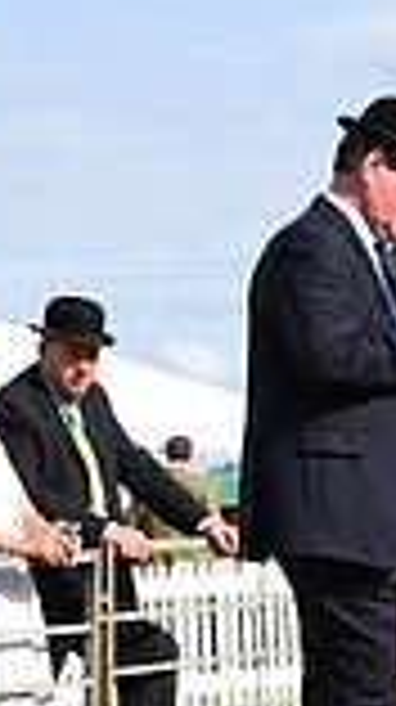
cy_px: 679
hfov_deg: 5.9
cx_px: 1026
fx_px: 3631
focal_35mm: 194
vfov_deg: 11.0
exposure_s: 1/1250
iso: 800
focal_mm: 50
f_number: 10
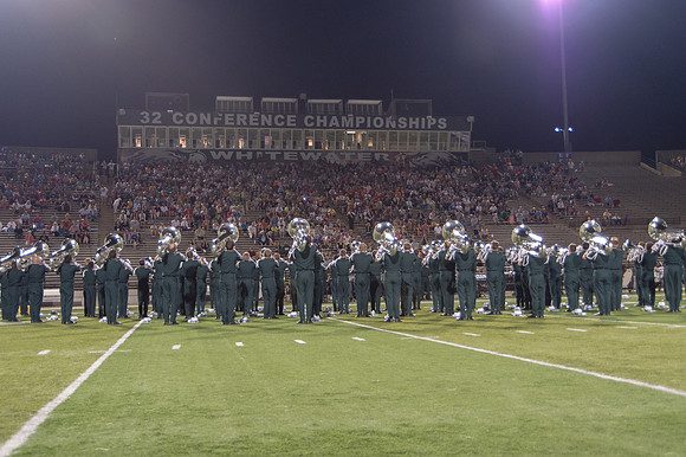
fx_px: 749
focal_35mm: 39
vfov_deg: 33.9
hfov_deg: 49.2
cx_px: 343
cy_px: 228
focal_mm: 38
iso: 2800
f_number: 4.2
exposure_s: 1/160
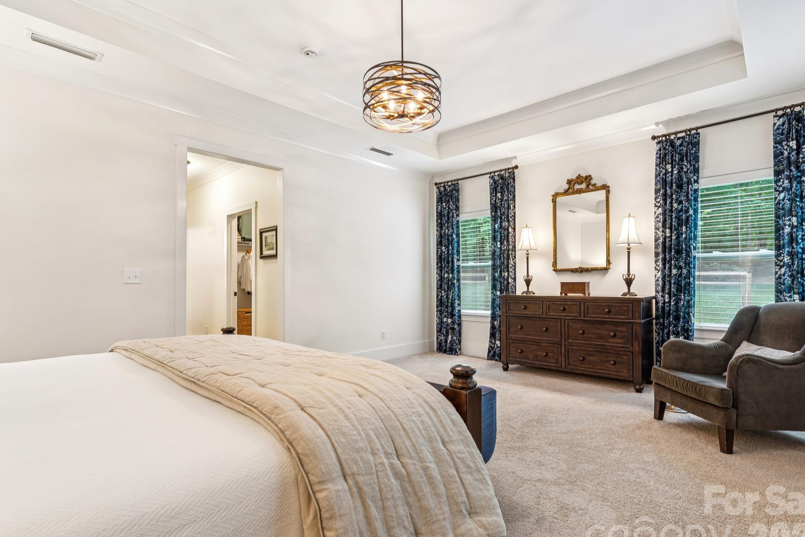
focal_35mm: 18
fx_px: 397
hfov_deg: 90.8
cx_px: 410
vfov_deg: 68.1
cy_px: 282
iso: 100
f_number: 13
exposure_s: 2
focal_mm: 16.7
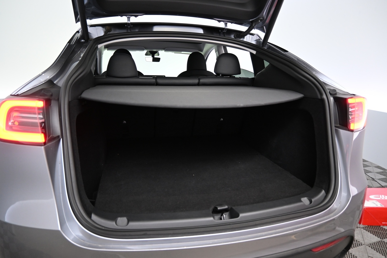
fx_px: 258
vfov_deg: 53.1
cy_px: 129
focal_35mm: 24
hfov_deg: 73.7
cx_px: 194
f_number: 3.5
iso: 1000
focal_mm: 16
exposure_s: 1/25
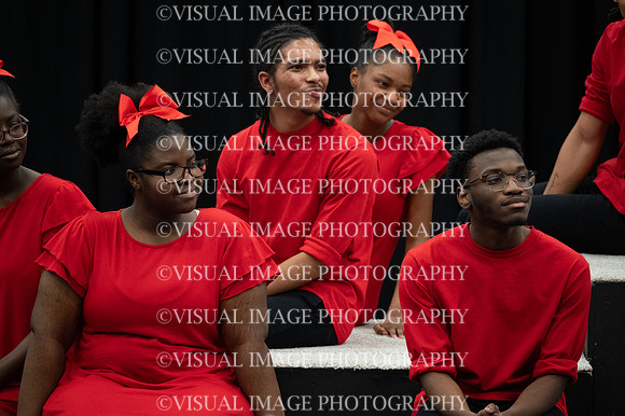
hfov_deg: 10.2
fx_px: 3505
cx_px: 312
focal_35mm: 202
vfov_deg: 6.8
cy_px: 208
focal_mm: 202
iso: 8000
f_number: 6.3
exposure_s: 1/125
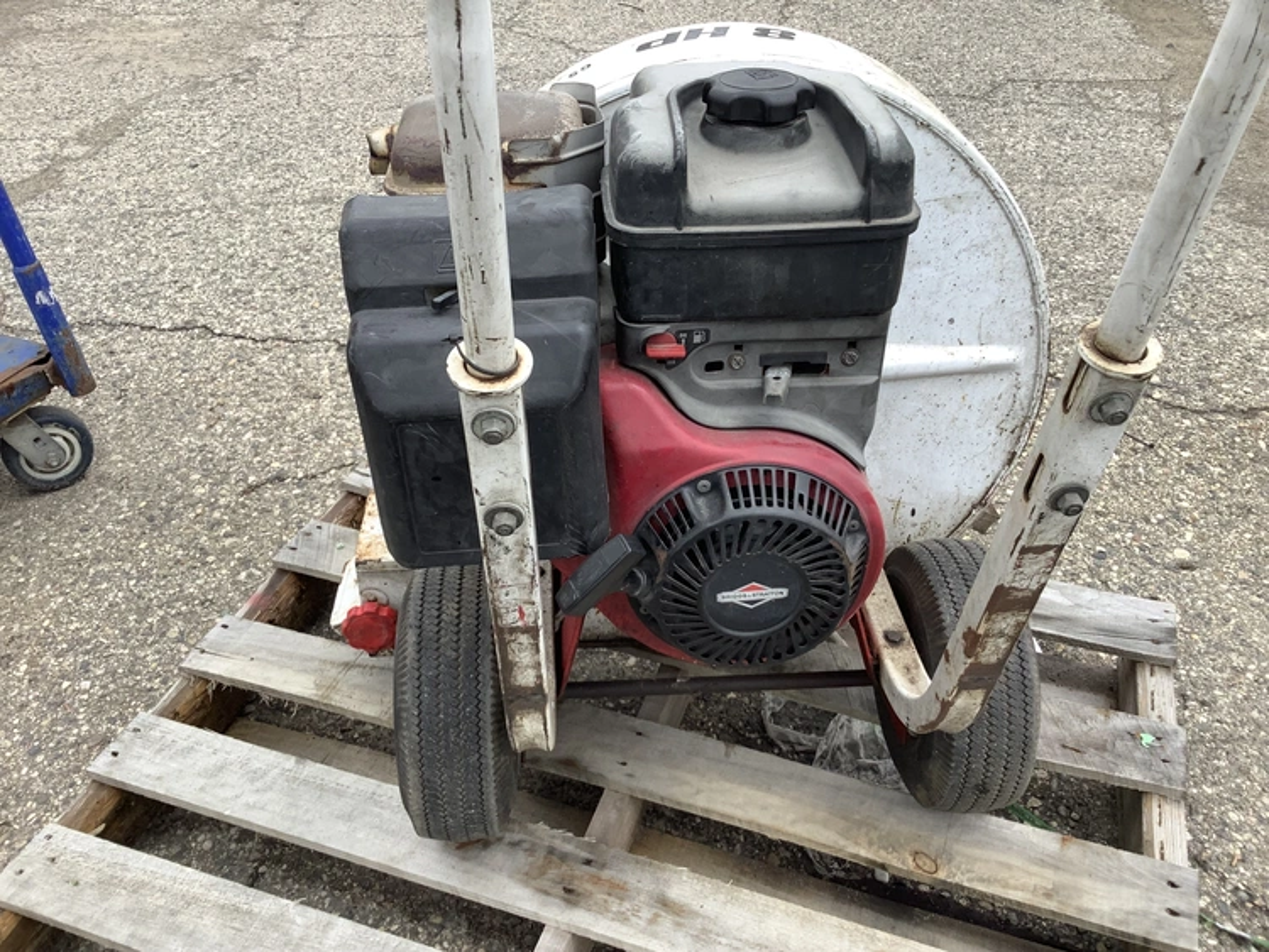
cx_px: 634
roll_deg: +2.7
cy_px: 476
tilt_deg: -37.8
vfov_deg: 45.5
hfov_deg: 58.3
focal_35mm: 31
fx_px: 1137
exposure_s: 1/137
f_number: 2.4
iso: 25
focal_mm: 3.3
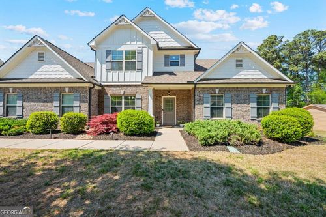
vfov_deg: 81.2
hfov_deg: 104.3
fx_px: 127
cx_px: 163
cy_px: 108
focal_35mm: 14
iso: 100
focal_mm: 14
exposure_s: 1/50
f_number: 8
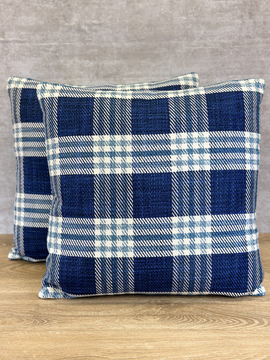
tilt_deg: -16.7
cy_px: 180
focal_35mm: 48
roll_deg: +1.2
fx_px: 499
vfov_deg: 39.7
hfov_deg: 30.3
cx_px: 135
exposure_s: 1/120
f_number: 1.78
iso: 80
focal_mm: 6.86
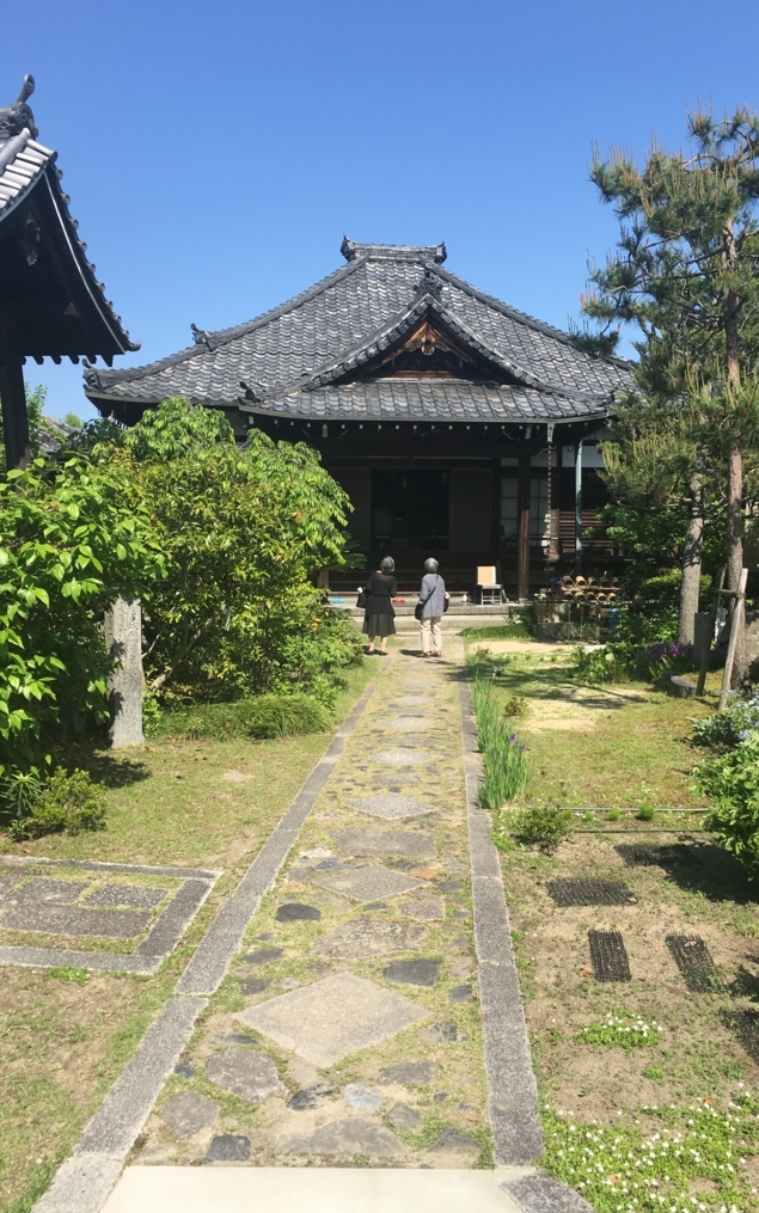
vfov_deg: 61.2
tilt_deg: -1.1
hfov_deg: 40.6
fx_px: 1025
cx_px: 421
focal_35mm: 31
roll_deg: +0.9
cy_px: 605
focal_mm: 4.15
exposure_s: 1/1099
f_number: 2.2
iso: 25
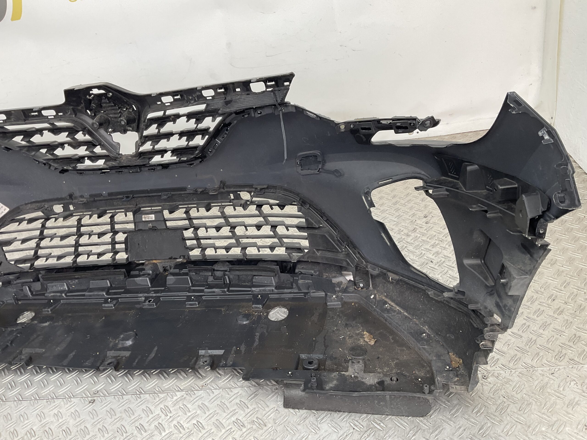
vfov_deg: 48.2
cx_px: 294
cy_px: 220
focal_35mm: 29
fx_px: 492
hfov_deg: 61.7
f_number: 1.8
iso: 40
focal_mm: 3
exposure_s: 1/120
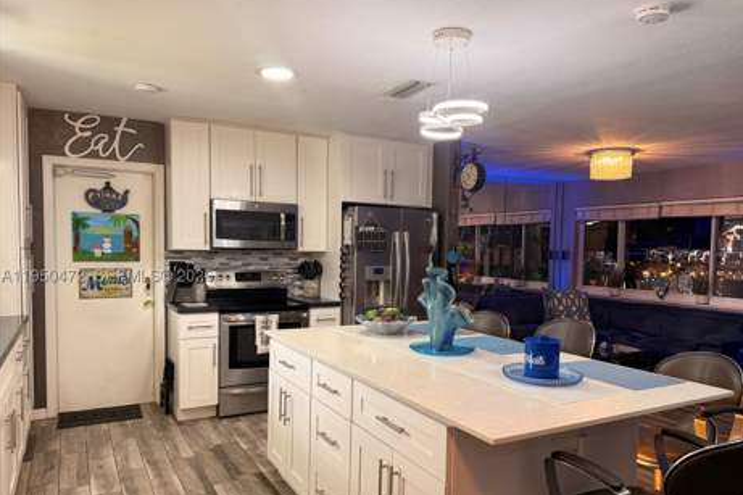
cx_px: 384
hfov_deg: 69.4
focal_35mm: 26
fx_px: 536
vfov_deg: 49.4
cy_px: 279
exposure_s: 1/60
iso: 160
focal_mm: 6.76
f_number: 1.78
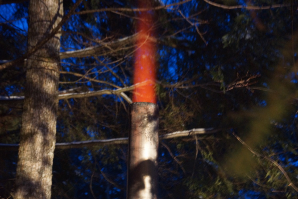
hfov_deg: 27.0
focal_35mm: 75
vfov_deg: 18.2
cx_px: 149
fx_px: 621
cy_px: 100
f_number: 4.5
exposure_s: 1/1.25
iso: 1600
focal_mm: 50
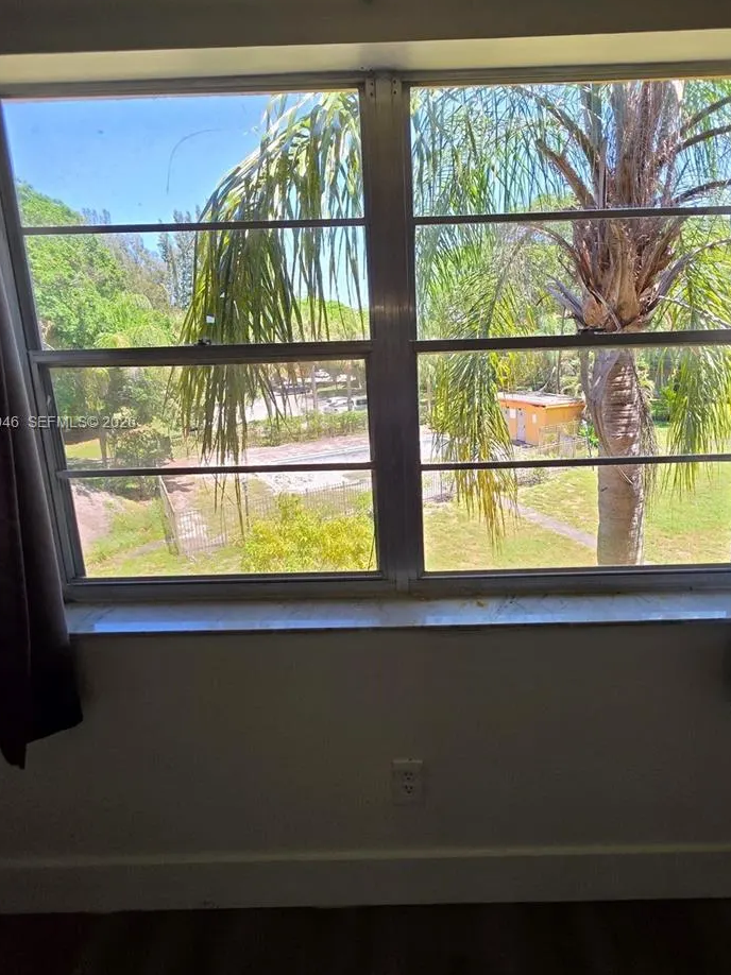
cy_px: 424
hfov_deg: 74.3
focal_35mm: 17
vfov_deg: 90.5
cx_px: 418
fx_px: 479
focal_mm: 2.2
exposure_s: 1/719
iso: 100
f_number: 1.9
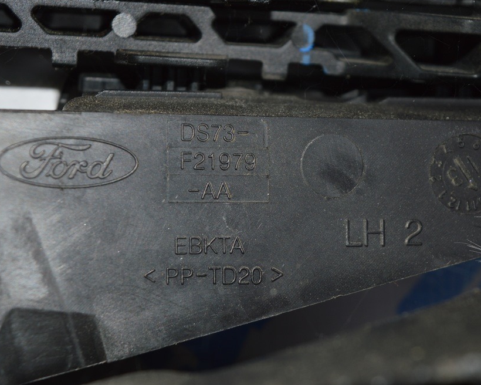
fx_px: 1375
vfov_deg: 15.9
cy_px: 197
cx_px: 227
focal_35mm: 97
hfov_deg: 19.8
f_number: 8
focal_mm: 55
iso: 100
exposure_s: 1/60
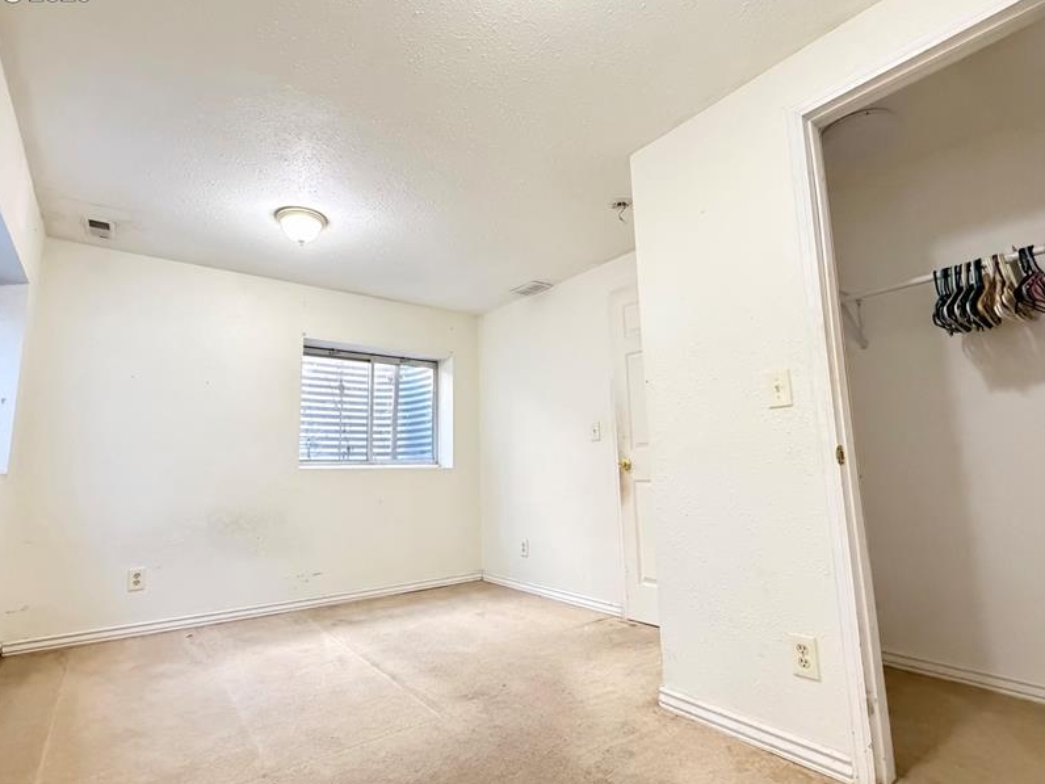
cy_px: 389
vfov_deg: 71.6
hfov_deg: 87.7
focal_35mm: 18
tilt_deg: +8.8
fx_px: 543
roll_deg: +1.1
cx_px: 509
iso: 1250
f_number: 2.2
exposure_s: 1/40
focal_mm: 2.22
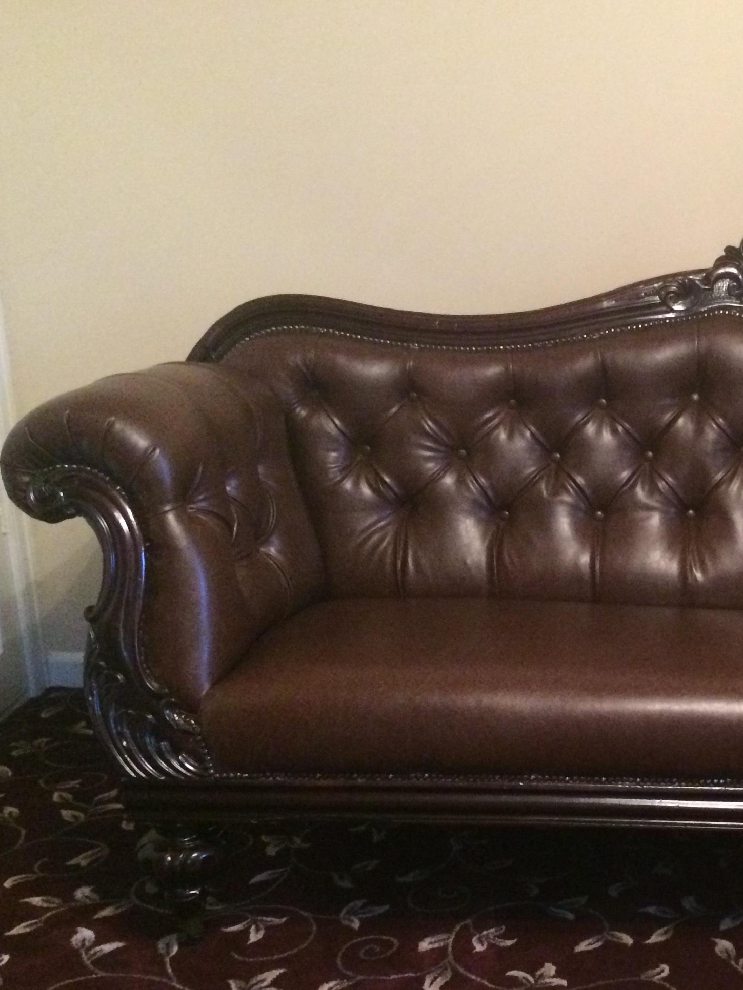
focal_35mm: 49
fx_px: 1402
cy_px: 616
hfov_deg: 27.9
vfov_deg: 38.7
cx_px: 749
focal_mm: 4.15
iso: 500
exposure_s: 1/17
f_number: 2.2
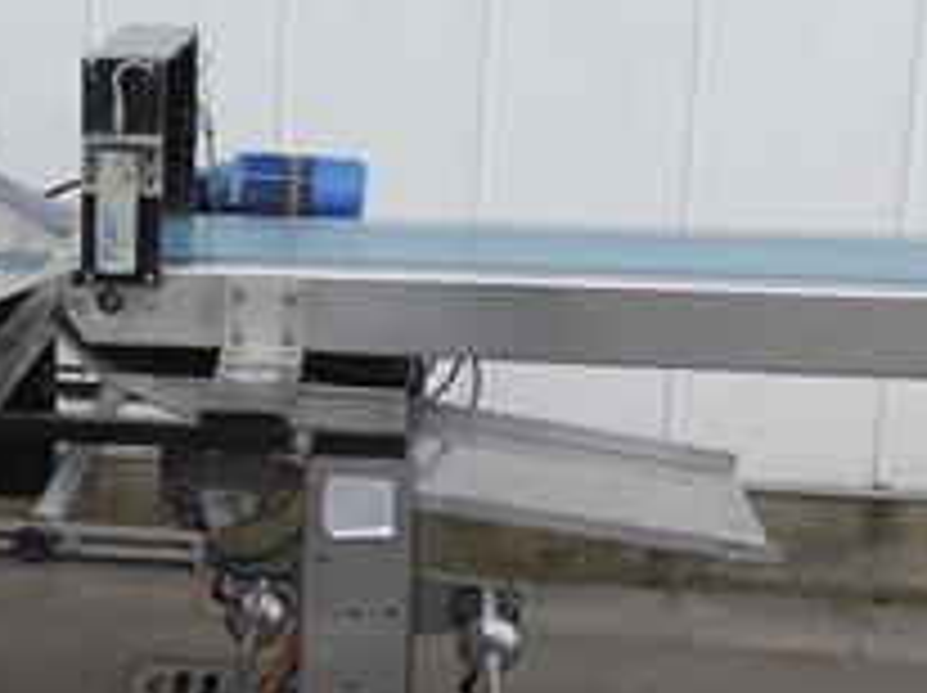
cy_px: 382
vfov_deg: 16.9
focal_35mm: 87
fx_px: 2327
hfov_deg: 20.4
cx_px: -317
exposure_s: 1/250
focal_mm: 14
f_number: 5.6
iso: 160
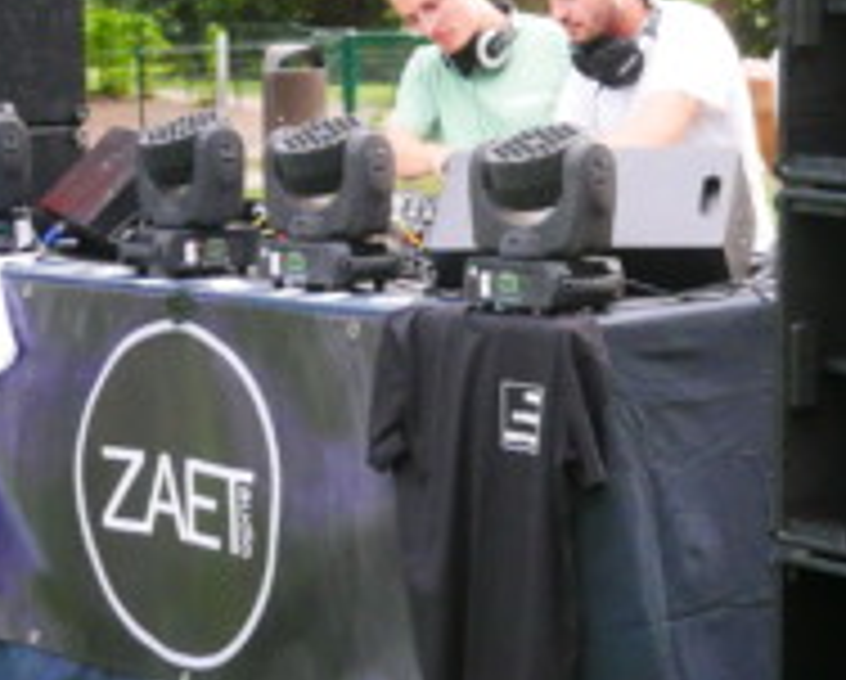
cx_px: 801
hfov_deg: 16.6
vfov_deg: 13.4
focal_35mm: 114
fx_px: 2859
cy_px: 25
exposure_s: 1/400
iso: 3200
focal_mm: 22
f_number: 4.2
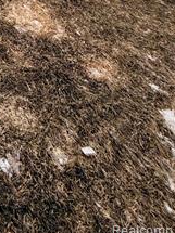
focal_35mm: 50
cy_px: -176
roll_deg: +1.7
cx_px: -136
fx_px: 337
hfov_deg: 20.7
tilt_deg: -7.8
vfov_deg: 23.0
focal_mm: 2.22
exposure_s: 1/468
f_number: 2.2
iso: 50
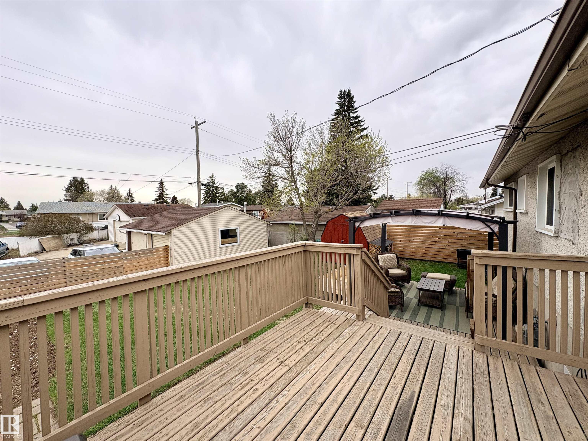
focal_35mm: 14
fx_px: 238
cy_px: 220
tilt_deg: -1.5
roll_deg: +0.2
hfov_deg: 102.1
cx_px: 294
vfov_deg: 85.7
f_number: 2.2
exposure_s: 1/346
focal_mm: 2.22
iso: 40
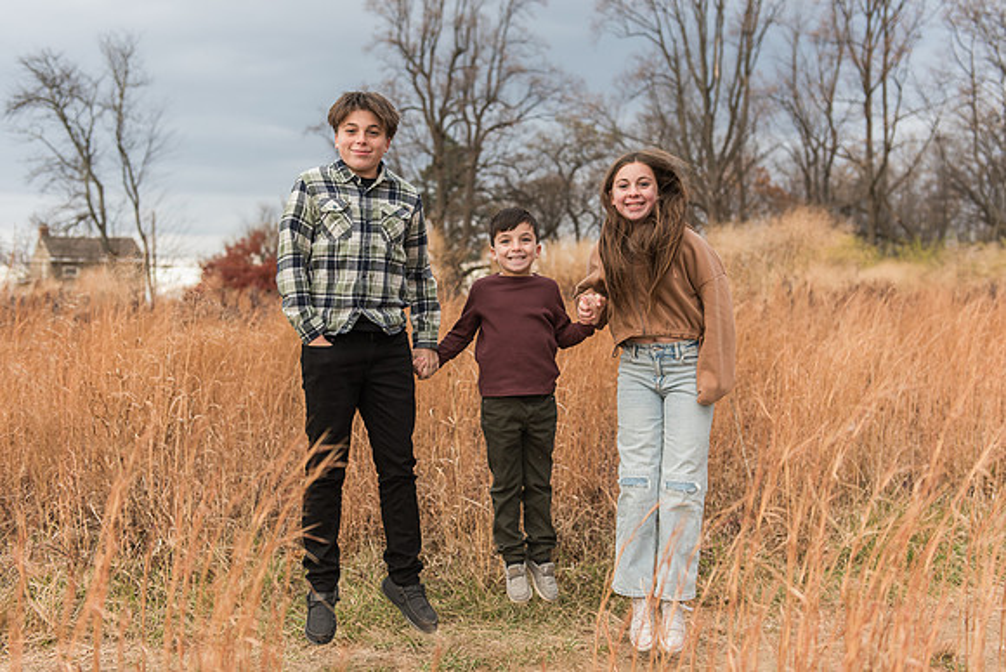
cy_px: 322
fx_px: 1170
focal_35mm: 42
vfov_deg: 32.0
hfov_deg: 46.5
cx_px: 508
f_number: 3.2
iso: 800
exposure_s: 1/400
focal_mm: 40
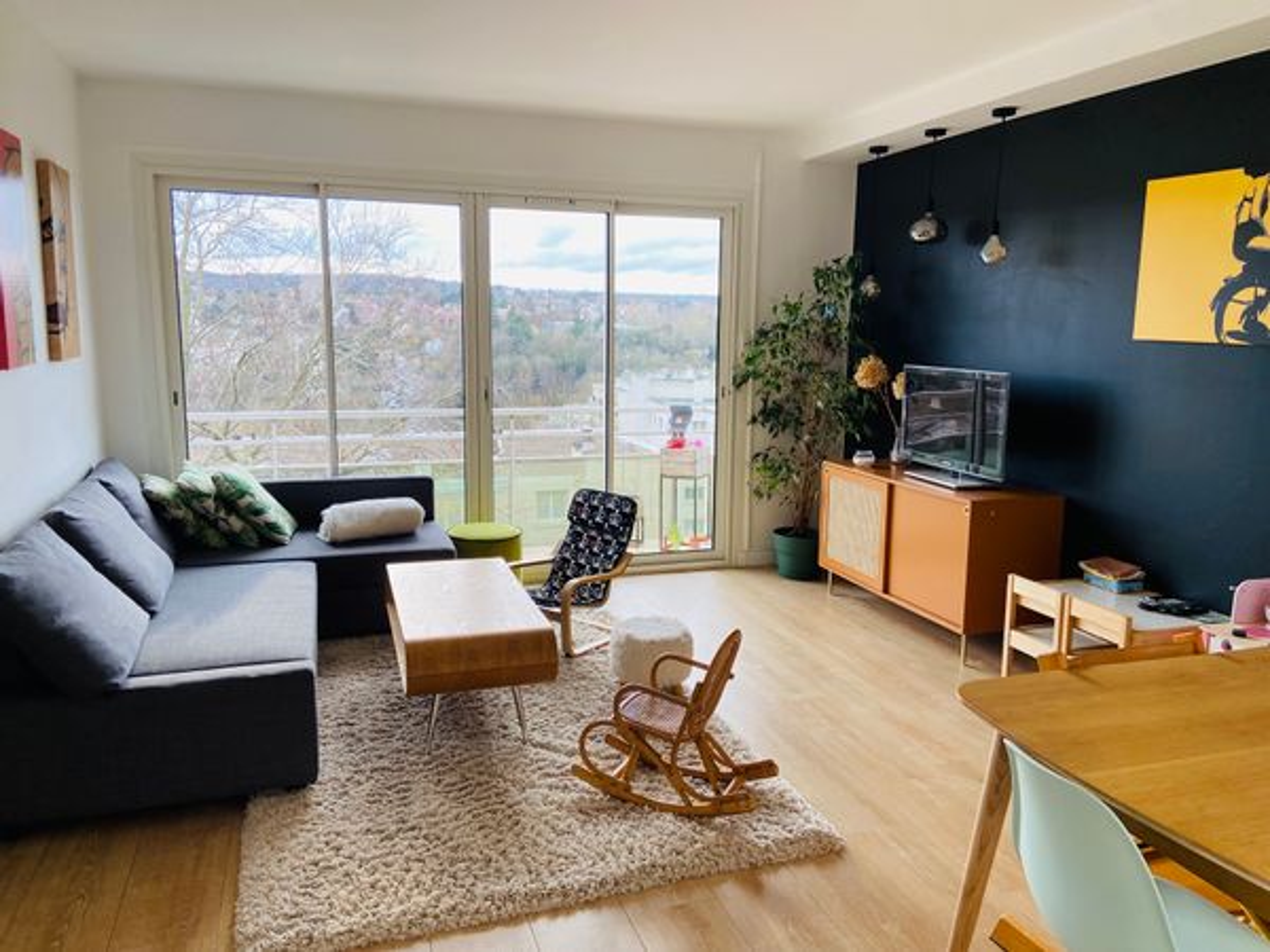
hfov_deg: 67.3
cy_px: 476
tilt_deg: -10.9
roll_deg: -1.4
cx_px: 635
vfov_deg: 53.1
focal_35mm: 26
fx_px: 954
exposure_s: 1/111
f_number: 1.8
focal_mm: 4.25
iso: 80
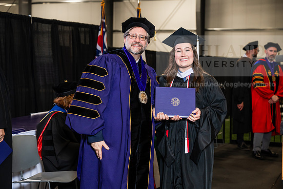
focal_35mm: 70
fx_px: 550
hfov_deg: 28.8
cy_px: 94
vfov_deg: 19.5
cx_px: 142
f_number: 4.5
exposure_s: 1/200
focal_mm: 70
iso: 1250
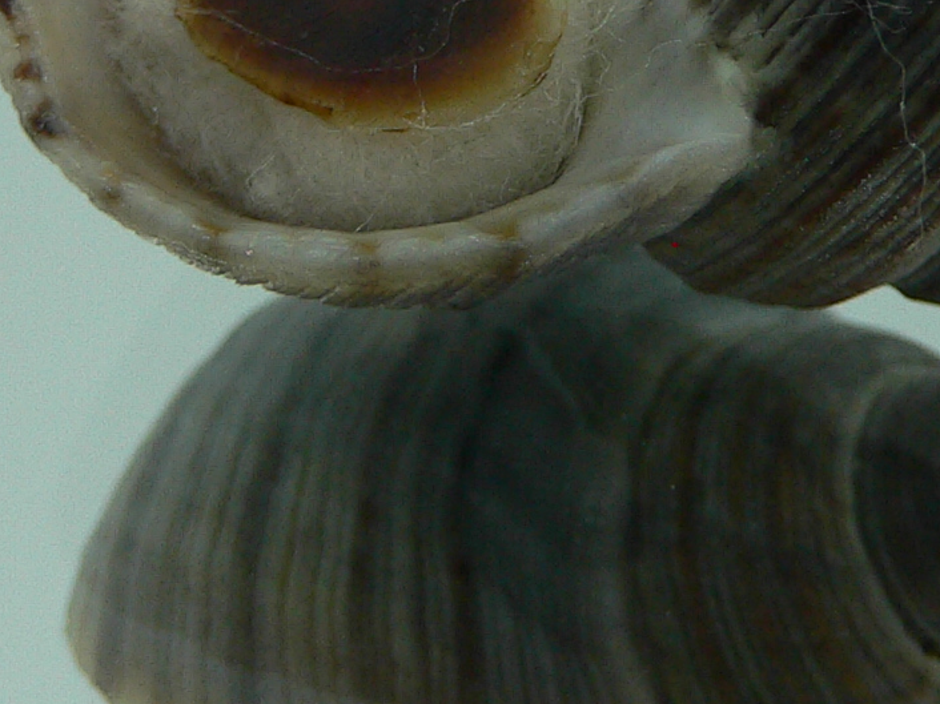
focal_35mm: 100
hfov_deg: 19.6
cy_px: 47
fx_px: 2715
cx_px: 525
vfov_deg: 14.6
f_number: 2.8
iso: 100
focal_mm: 4.6
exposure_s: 1/60
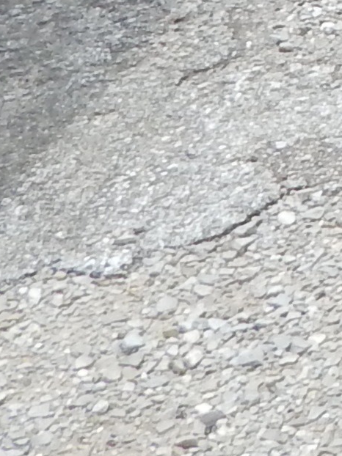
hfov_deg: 7.0
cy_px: -603
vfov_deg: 10.6
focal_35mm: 163
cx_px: 1353
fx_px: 2149
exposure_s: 1/800
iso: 125
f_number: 3
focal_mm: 4
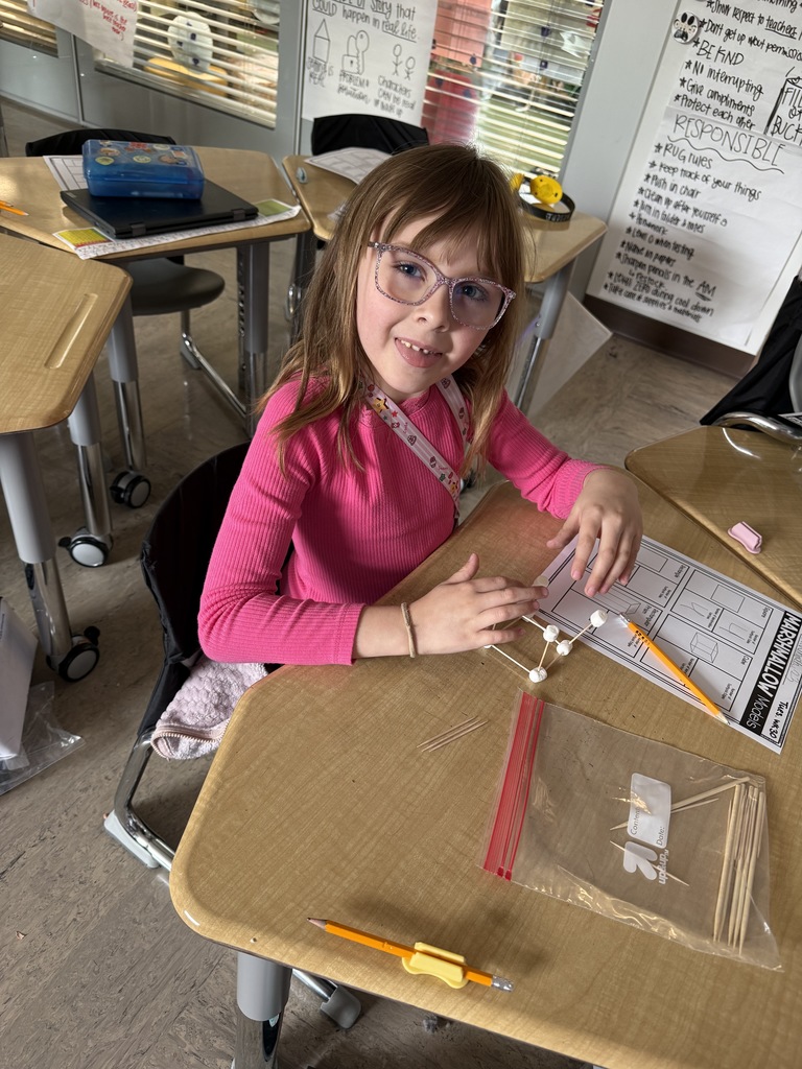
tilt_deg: -41.2
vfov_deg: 71.6
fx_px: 741
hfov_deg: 56.8
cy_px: 534
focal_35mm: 24
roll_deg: -13.0
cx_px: 401
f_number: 1.78
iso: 160
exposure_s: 1/62
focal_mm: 6.76
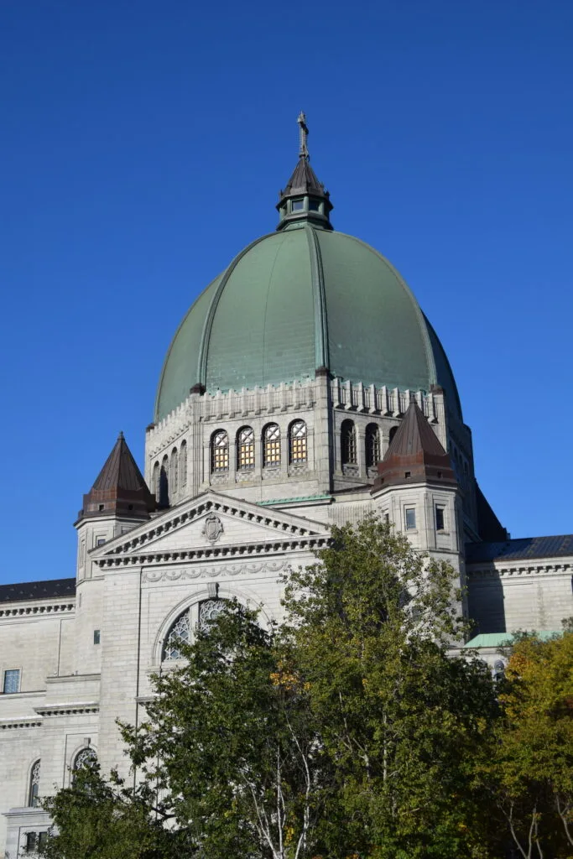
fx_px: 1146
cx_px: 286
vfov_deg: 41.1
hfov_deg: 28.1
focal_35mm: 48
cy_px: 430
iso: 200
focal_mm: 32
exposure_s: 1/400
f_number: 10
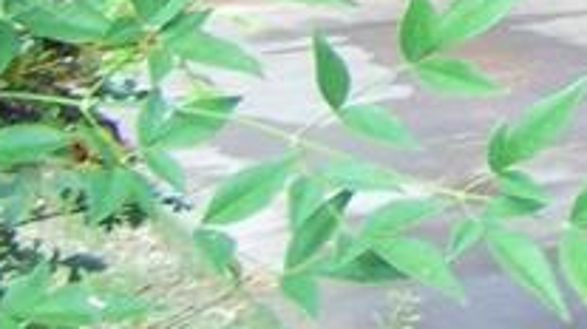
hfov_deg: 9.7
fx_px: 3188
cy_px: -576
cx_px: 1235
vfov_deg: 5.6
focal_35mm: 205
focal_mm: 6.3
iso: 160
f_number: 2.8
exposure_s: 1/60
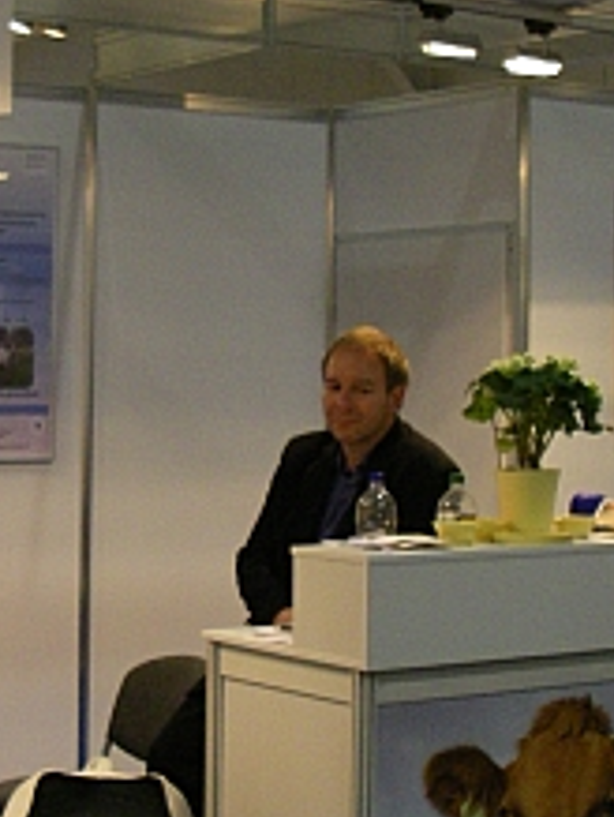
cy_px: 345
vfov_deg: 22.5
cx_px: 107
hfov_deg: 16.9
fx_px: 2054
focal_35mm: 87
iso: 250
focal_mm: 6.3
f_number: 3.3
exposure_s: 1/50
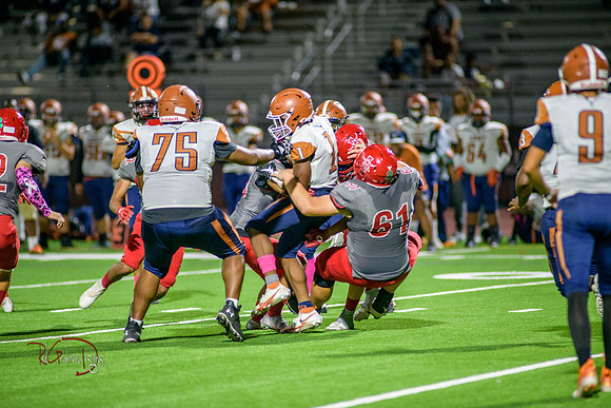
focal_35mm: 300
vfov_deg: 4.6
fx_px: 5093
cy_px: 204
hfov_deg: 6.9
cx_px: 306
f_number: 2.8
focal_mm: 300
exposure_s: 1/500
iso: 2000
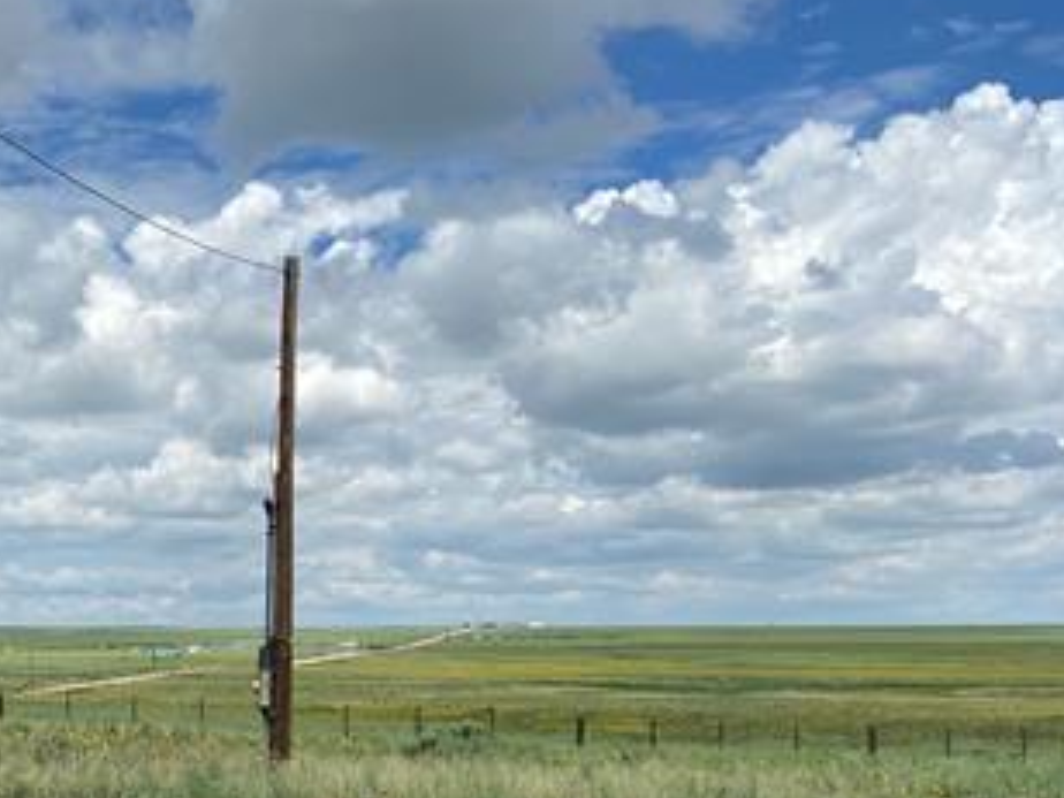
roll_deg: -0.7
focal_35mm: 54
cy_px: 675
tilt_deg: -0.9
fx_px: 1660
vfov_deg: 26.4
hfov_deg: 32.9
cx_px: 28
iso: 32
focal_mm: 4.25
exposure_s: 1/5025
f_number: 1.8
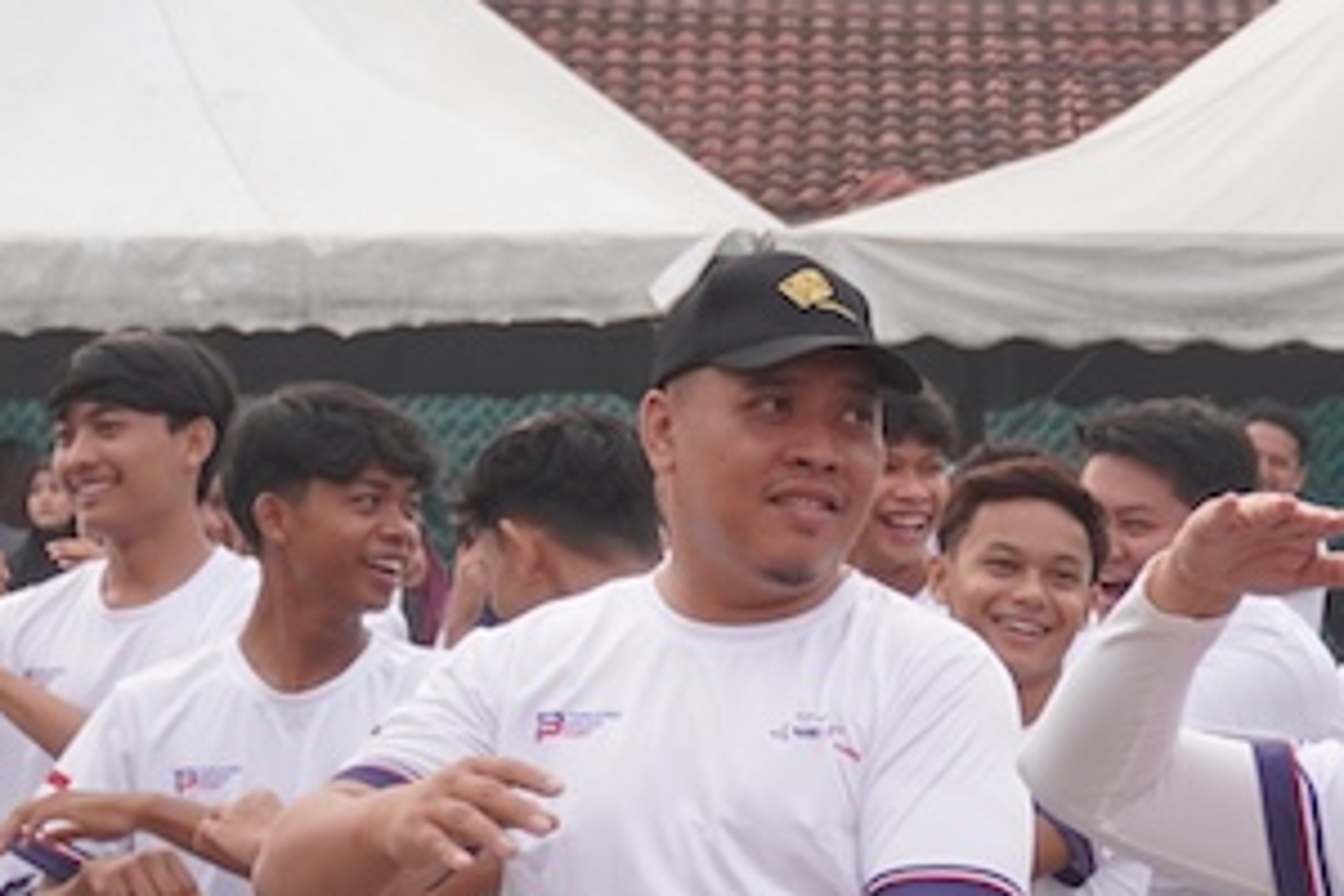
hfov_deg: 9.7
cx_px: 1371
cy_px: 867
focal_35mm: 211
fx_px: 7882
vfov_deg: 6.5
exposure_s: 1/160
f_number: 5
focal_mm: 33
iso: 160
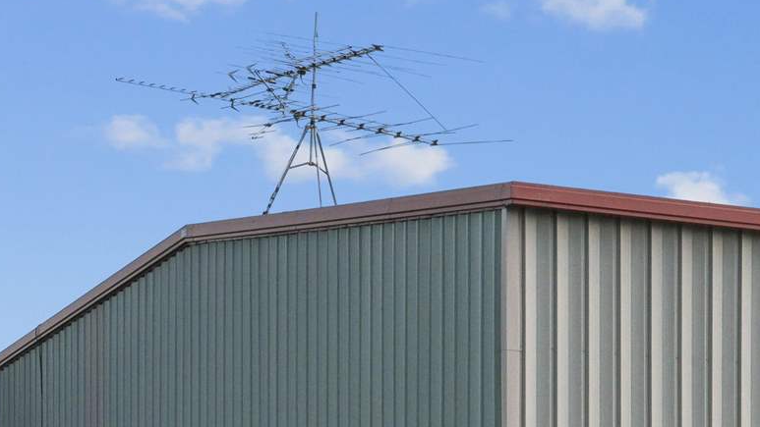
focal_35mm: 129
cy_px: 569
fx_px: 2600
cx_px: 1140
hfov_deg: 15.4
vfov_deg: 9.2
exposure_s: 1/1000
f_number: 9
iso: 400
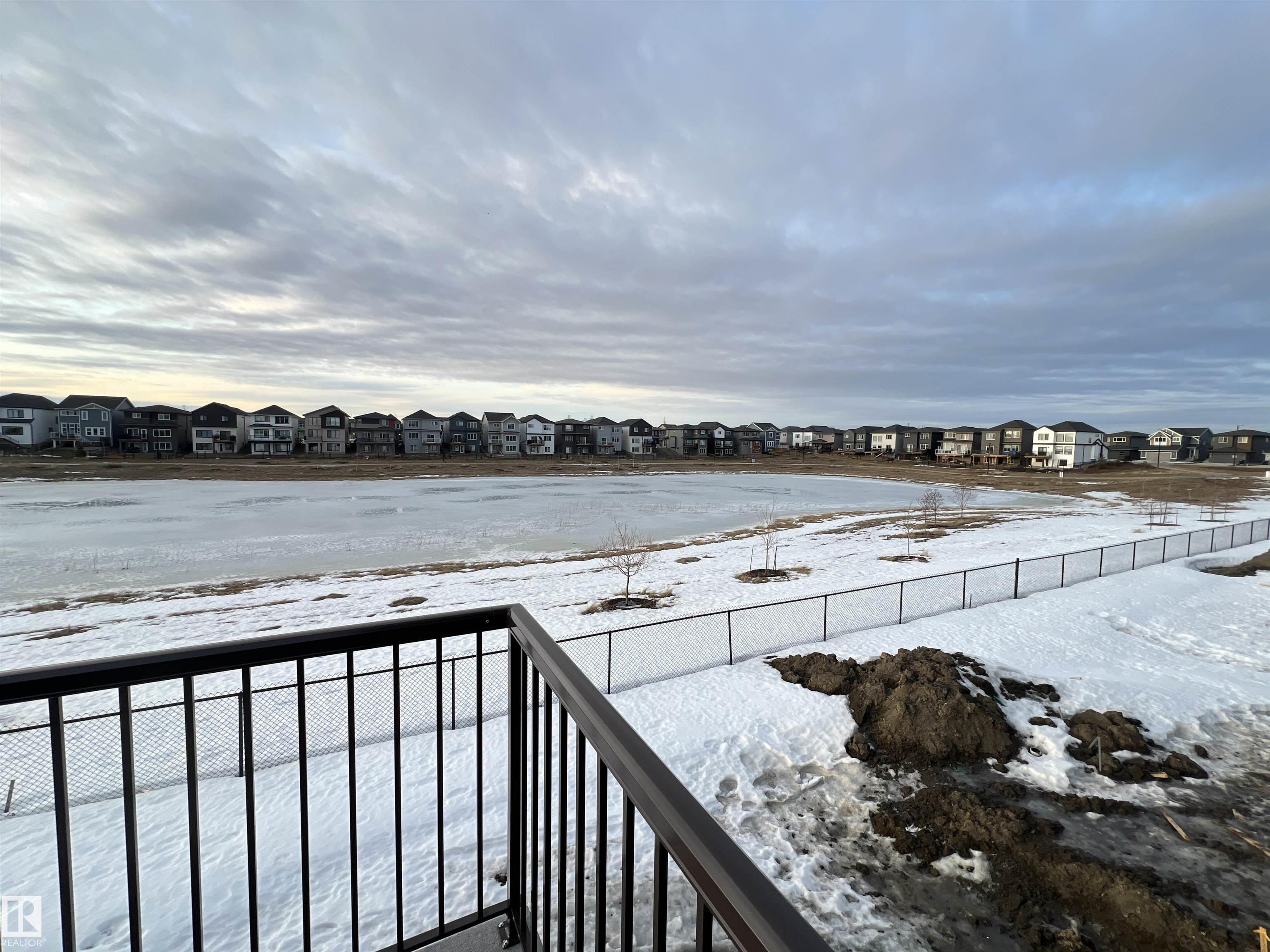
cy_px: 476
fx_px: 477
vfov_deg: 89.9
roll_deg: -1.6
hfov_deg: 106.2
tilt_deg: -4.3
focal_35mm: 13
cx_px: 635
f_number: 1.8
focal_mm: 1.57
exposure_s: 1/99
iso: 32
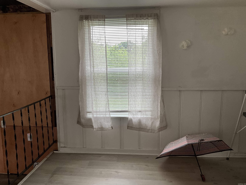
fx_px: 206
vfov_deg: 48.2
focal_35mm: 29
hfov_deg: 61.7
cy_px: 92
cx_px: 123
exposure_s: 1/61
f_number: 1.8
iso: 64
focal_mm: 3
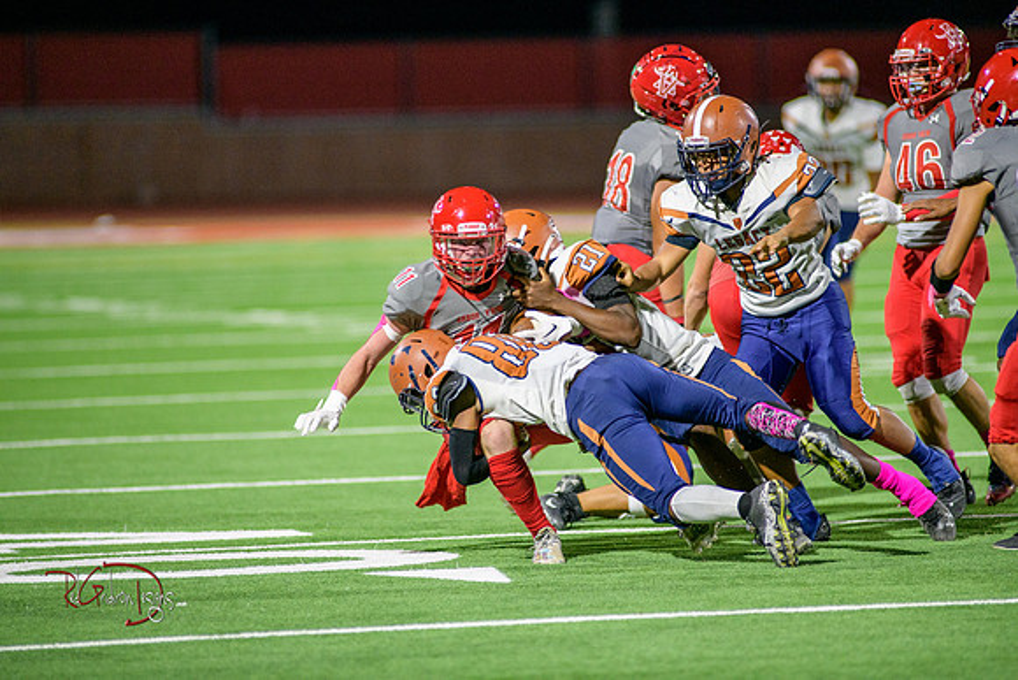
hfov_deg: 6.9
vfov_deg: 4.6
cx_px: 509
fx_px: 8485
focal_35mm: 300
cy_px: 340
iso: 2000
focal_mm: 300
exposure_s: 1/500
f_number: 2.8
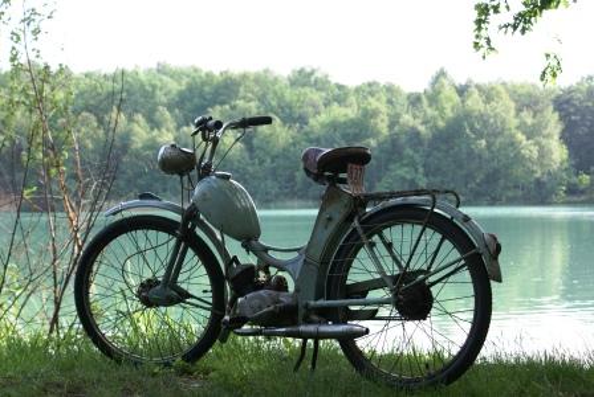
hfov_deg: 27.0
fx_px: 1239
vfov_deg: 18.2
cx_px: 297
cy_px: 198
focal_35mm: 75
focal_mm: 50
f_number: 5.6
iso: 100
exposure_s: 1/100
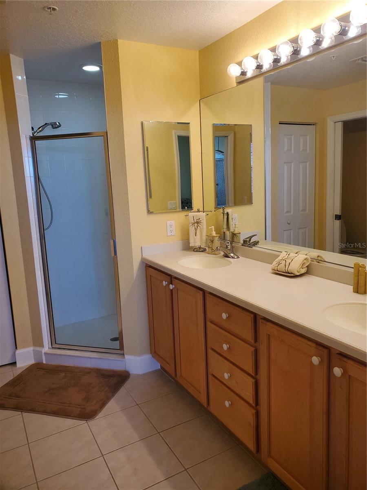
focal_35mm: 26
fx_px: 368
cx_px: 184
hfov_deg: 53.1
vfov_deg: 67.3
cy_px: 245
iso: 200
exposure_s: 1/120
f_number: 2.4
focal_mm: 4.3
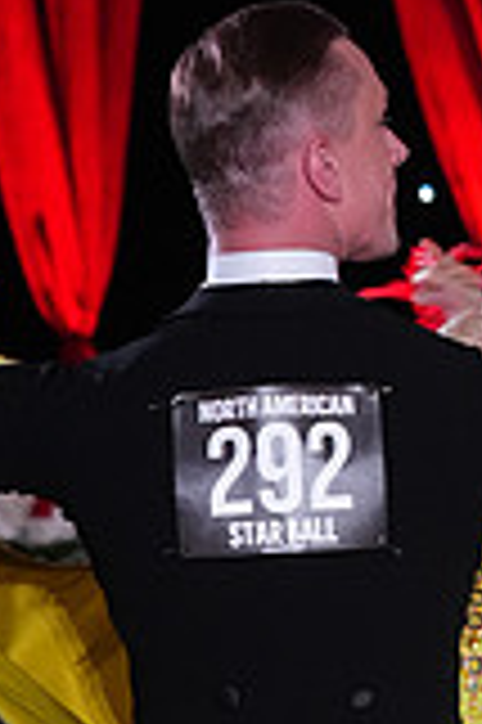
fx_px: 7990
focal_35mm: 397
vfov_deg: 5.2
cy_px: 958
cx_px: 372
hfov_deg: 3.5
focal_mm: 110
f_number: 5
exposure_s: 1/250
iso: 3200
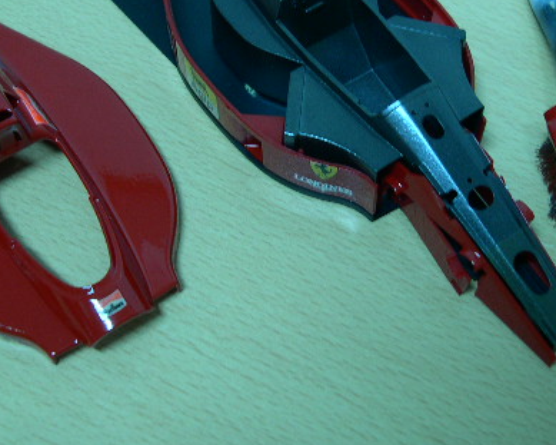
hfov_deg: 31.0
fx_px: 1004
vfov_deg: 24.9
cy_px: 187
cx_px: 286
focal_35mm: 61
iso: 100
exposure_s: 1/4.9
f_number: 2.8
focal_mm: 8
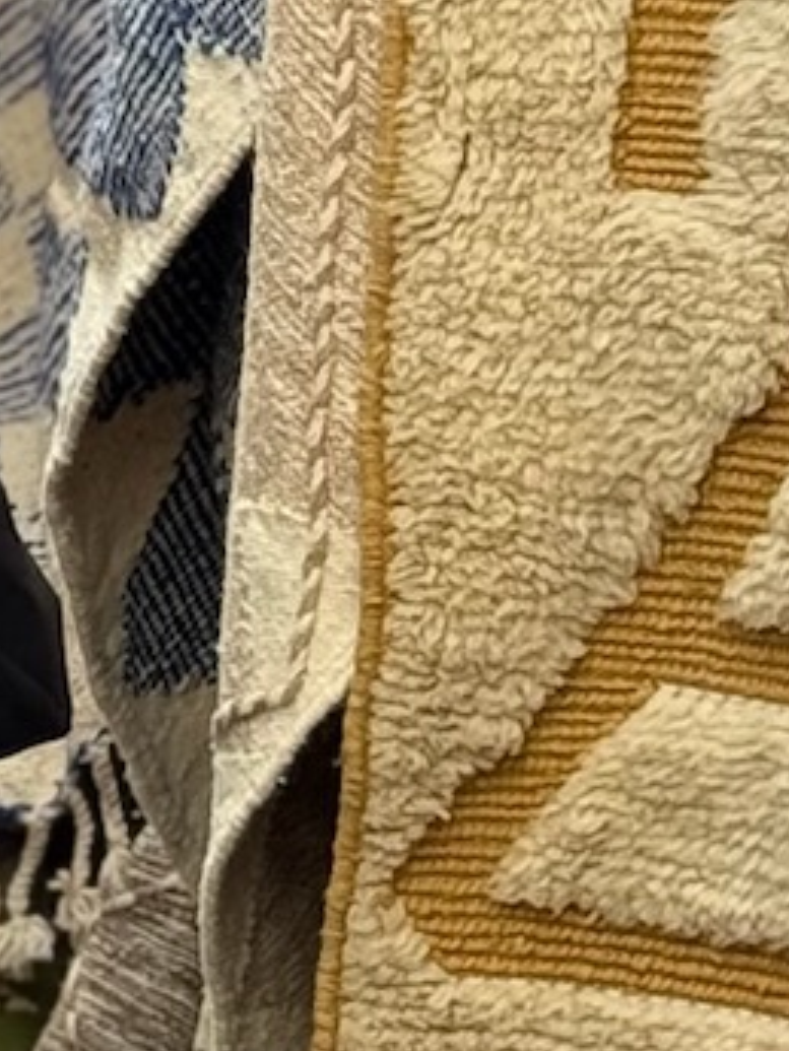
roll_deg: +0.2
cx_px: -1194
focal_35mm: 285
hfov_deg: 5.0
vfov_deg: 6.8
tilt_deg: +2.0
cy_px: -573
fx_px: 8656
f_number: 1.78
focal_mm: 6.76
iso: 64
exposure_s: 1/442
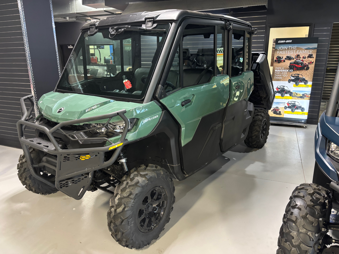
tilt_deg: -15.2
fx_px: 255
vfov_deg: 53.1
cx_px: 170
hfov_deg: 67.3
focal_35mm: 26
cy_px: 127
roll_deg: +0.8
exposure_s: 1/60
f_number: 1.6
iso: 500
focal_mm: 5.96
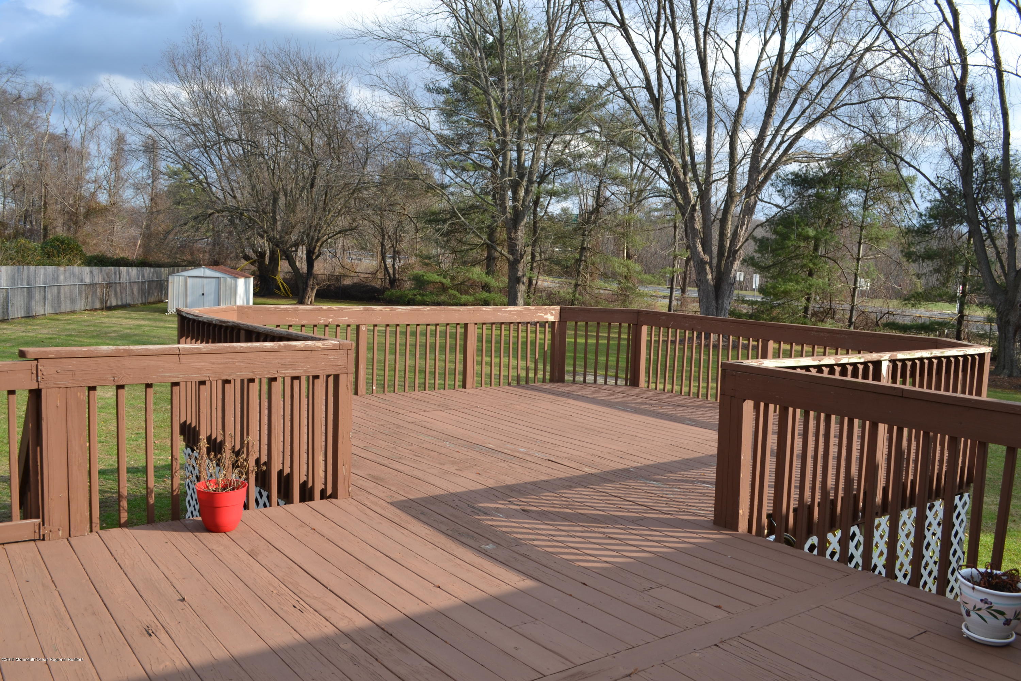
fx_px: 851
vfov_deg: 43.6
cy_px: 340
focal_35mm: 30
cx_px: 510
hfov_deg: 61.9
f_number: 7.1
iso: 100
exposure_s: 1/200
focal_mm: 20
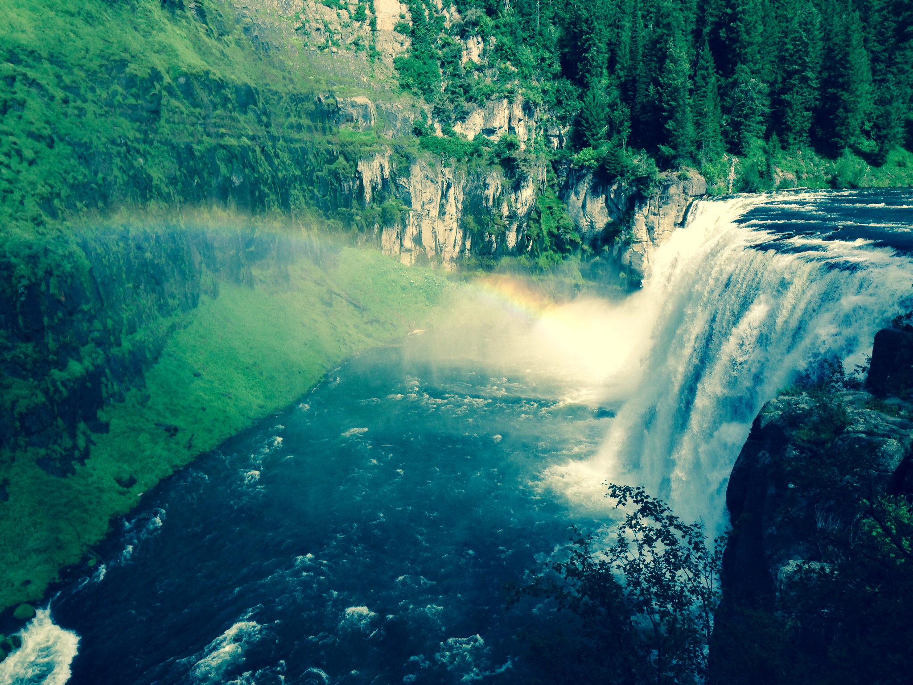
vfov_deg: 42.9
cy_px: 342
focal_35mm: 33
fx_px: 870
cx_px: 456
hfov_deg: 55.4
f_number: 2.4
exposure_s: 1/1466
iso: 50
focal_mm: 4.12
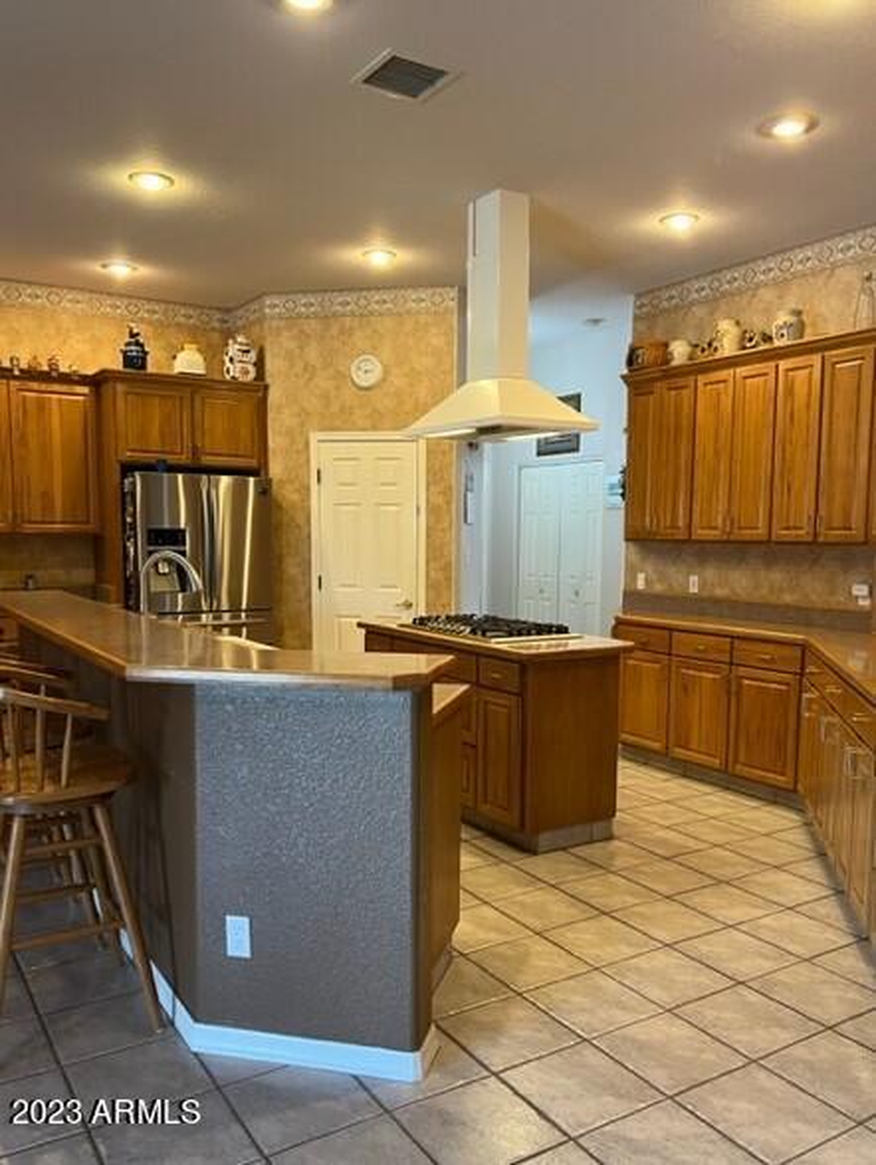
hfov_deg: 53.1
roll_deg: -0.5
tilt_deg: -7.0
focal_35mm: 26
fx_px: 876
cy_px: 582
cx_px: 438
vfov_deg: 67.3
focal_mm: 5.7
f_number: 1.5
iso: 160
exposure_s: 1/60
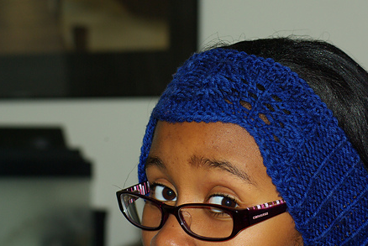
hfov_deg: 15.0
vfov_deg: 10.0
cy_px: 107
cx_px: 207
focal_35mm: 137
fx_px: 1402
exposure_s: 1/90
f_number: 8
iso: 400
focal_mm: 80
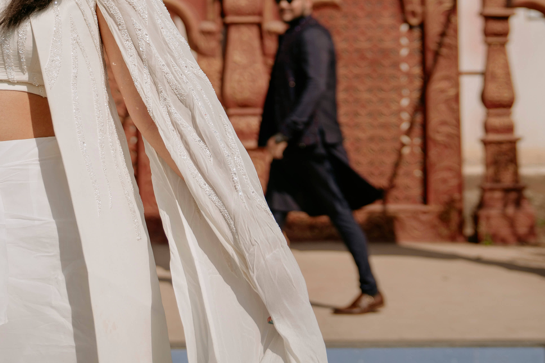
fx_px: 1348
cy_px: -48
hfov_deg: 22.6
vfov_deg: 14.9
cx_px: 123
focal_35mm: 89
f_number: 2.8
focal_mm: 38
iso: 50
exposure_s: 1/1600
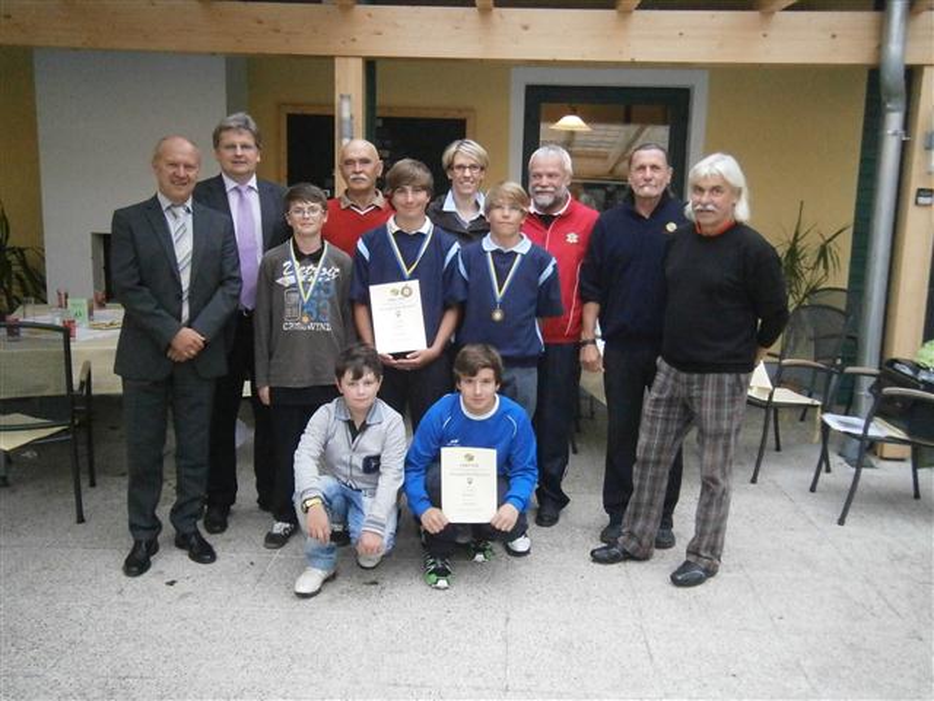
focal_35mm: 31
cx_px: 467
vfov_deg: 45.4
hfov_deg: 58.4
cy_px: 350
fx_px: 836
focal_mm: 5.5
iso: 800
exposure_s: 1/125
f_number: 2.9
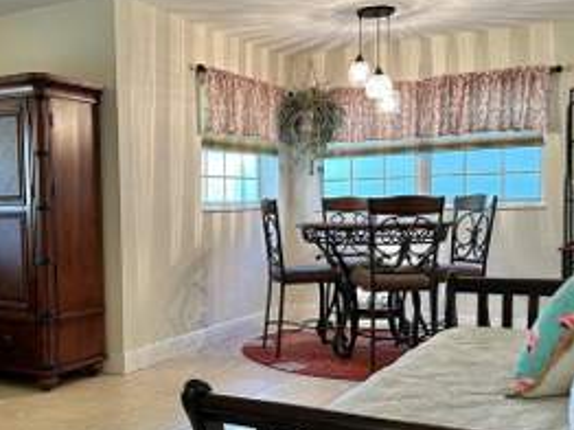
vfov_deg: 32.8
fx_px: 729
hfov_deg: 42.4
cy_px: 239
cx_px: 191
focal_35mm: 44
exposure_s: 1/60
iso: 200
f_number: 1.78
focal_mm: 6.86
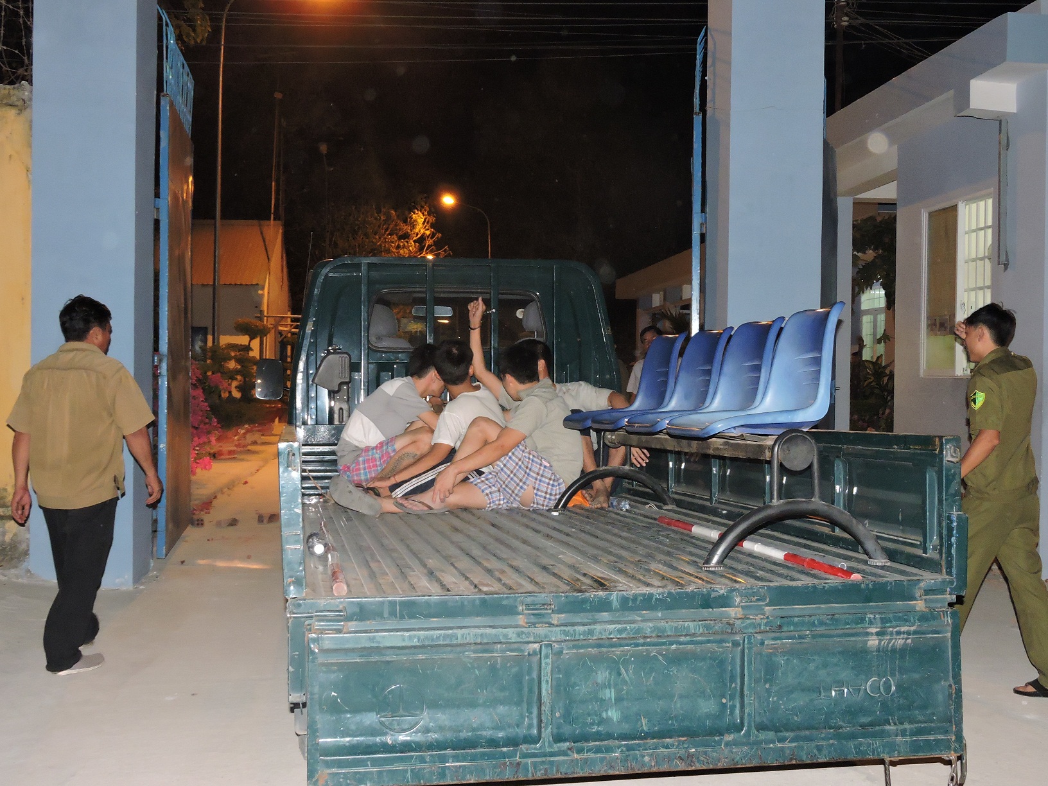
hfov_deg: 46.8
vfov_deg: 36.0
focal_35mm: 40
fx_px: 1211
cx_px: 524
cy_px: 393
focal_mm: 7.2
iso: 720
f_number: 3.8
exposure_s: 1/30
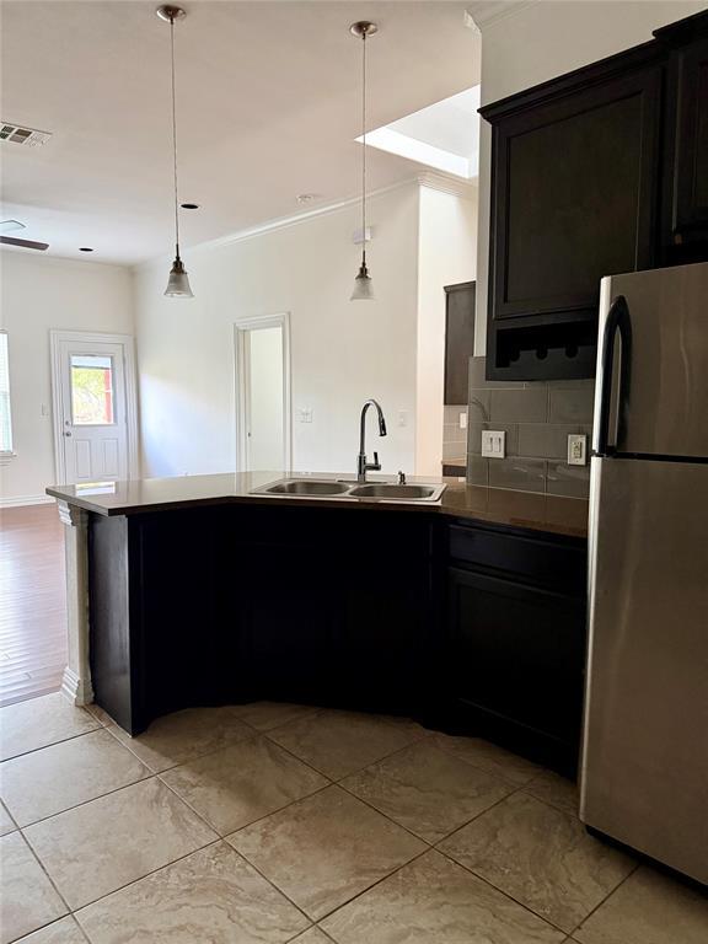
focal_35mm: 24
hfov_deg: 56.8
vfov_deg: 71.6
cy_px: 472
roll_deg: -0.8
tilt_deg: -4.3
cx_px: 354
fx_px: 654
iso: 800
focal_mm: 6.76
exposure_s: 1/60
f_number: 1.78
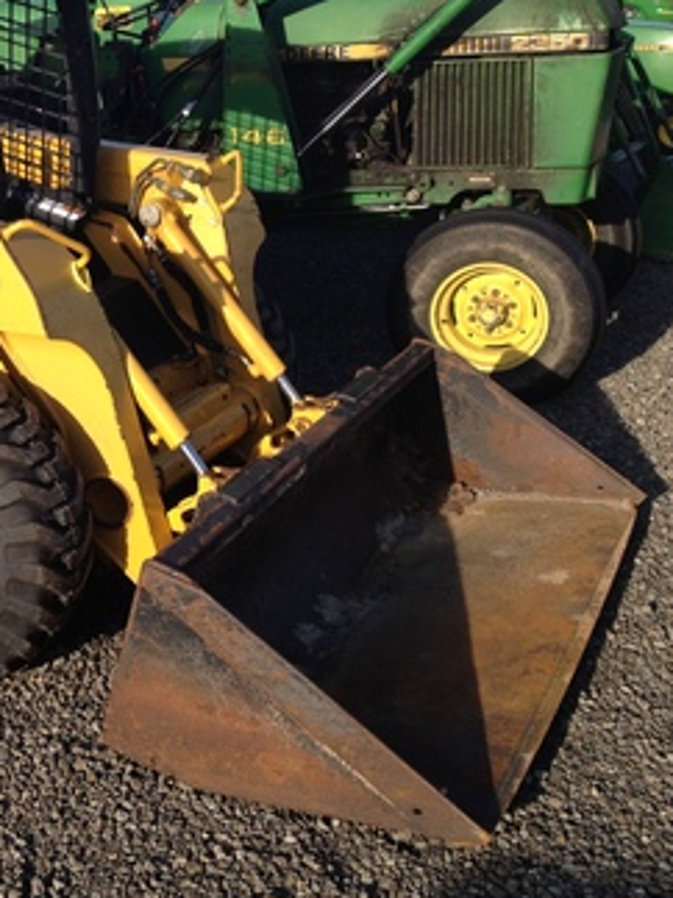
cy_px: 361
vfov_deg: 32.6
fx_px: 1530
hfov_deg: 23.6
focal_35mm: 59
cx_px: -25
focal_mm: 4.28
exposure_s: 1/1062
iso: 50
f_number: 2.4
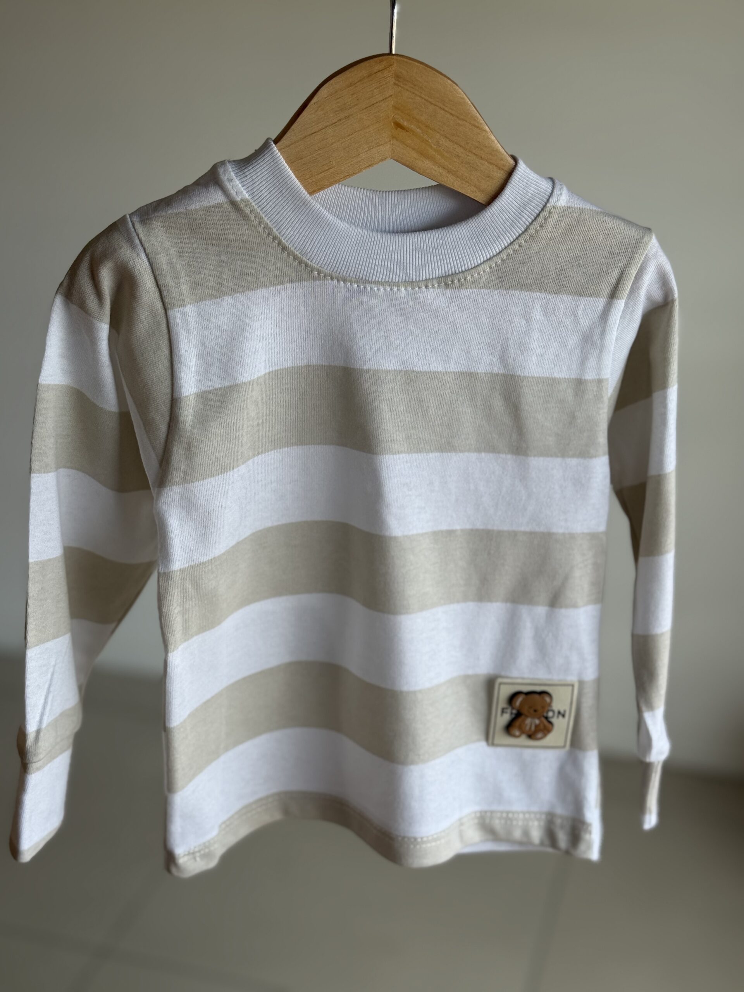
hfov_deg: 30.3
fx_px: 1376
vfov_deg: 39.7
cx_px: 372
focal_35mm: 48
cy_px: 496
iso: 64
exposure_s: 1/503
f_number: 1.78
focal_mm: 6.76
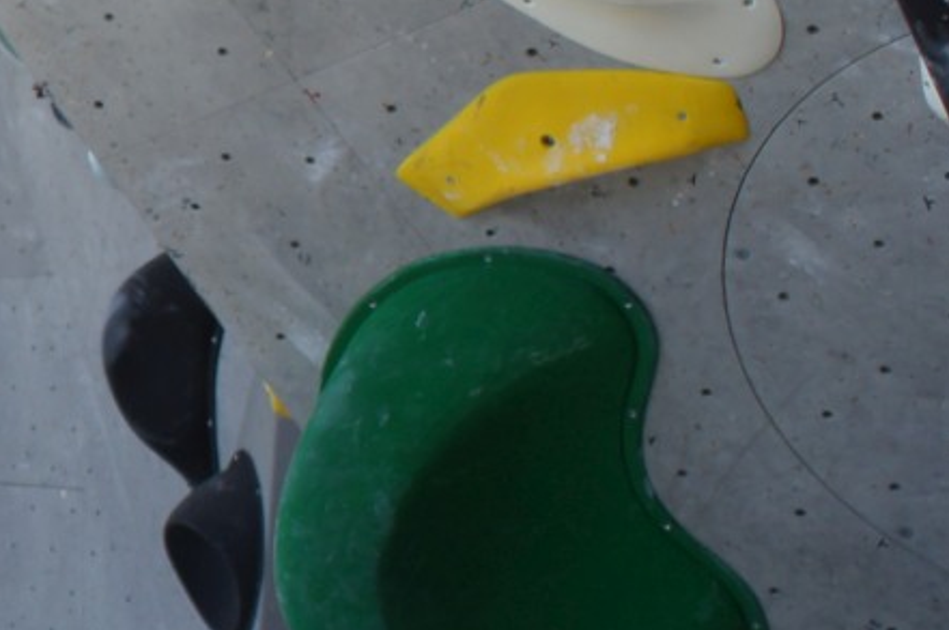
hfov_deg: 13.6
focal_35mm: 136
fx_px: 3581
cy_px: 207
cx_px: -742
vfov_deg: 10.1
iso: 100
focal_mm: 20
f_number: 4.5
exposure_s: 1/200
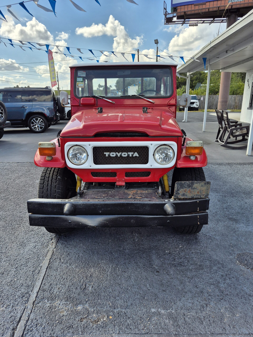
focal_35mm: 23
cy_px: 168
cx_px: 126
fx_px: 224
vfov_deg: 73.9
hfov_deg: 58.9
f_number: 1.8
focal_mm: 5.4
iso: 25
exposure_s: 1/1836
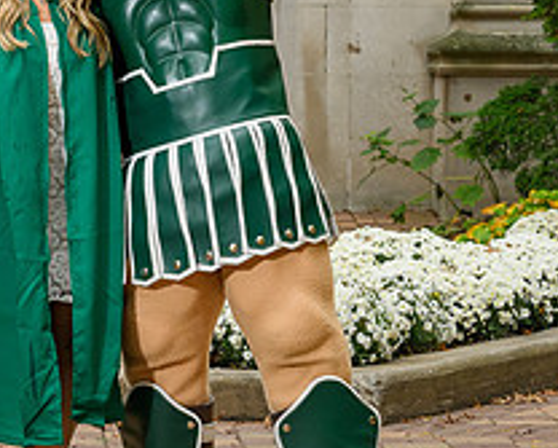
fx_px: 4564
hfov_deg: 7.0
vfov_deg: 5.6
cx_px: 213
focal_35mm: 276
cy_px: 55
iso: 250
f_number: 6.3
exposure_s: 1/200
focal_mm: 80
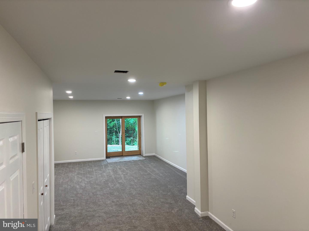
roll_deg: +0.6
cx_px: 154
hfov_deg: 67.3
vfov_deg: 53.1
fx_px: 232
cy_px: 116
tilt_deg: -1.0
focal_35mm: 26
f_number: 1.6
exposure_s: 1/60
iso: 125
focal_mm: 5.96
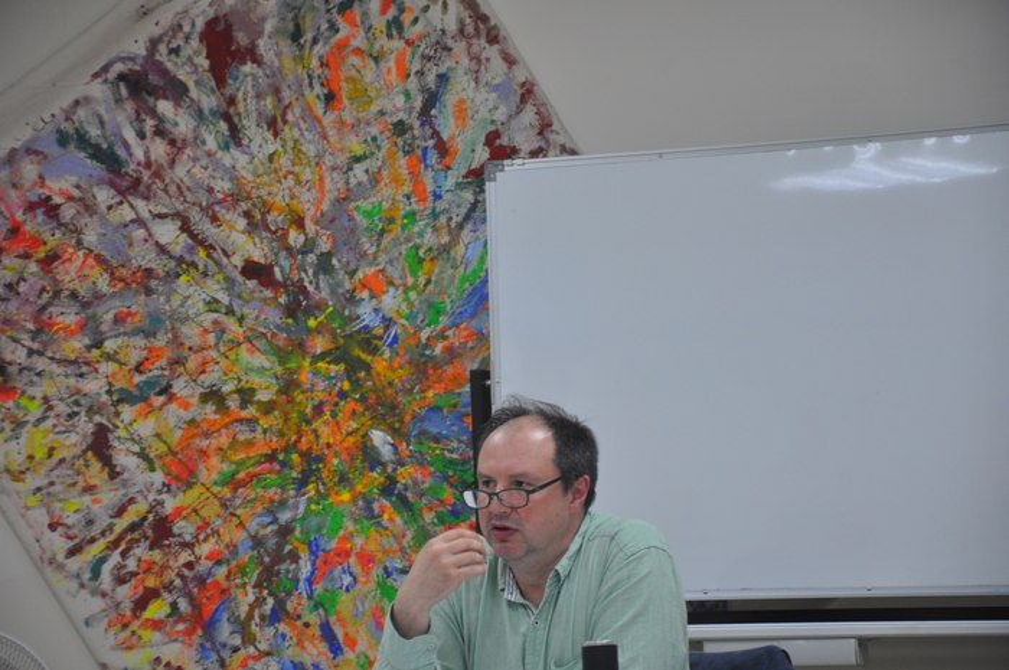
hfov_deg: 13.1
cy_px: 335
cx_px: 504
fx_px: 4409
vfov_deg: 8.7
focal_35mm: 158
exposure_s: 1/60
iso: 640
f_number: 5.6
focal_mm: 105
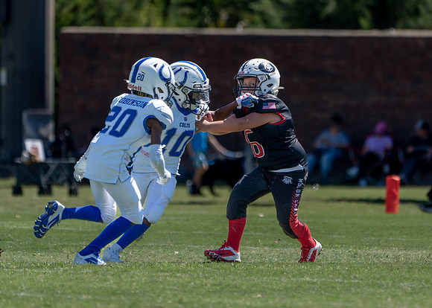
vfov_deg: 2.0
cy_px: 118
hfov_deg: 2.8
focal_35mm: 716
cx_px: 280
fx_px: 8783
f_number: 5.6
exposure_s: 1/1250
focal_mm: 400
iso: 250
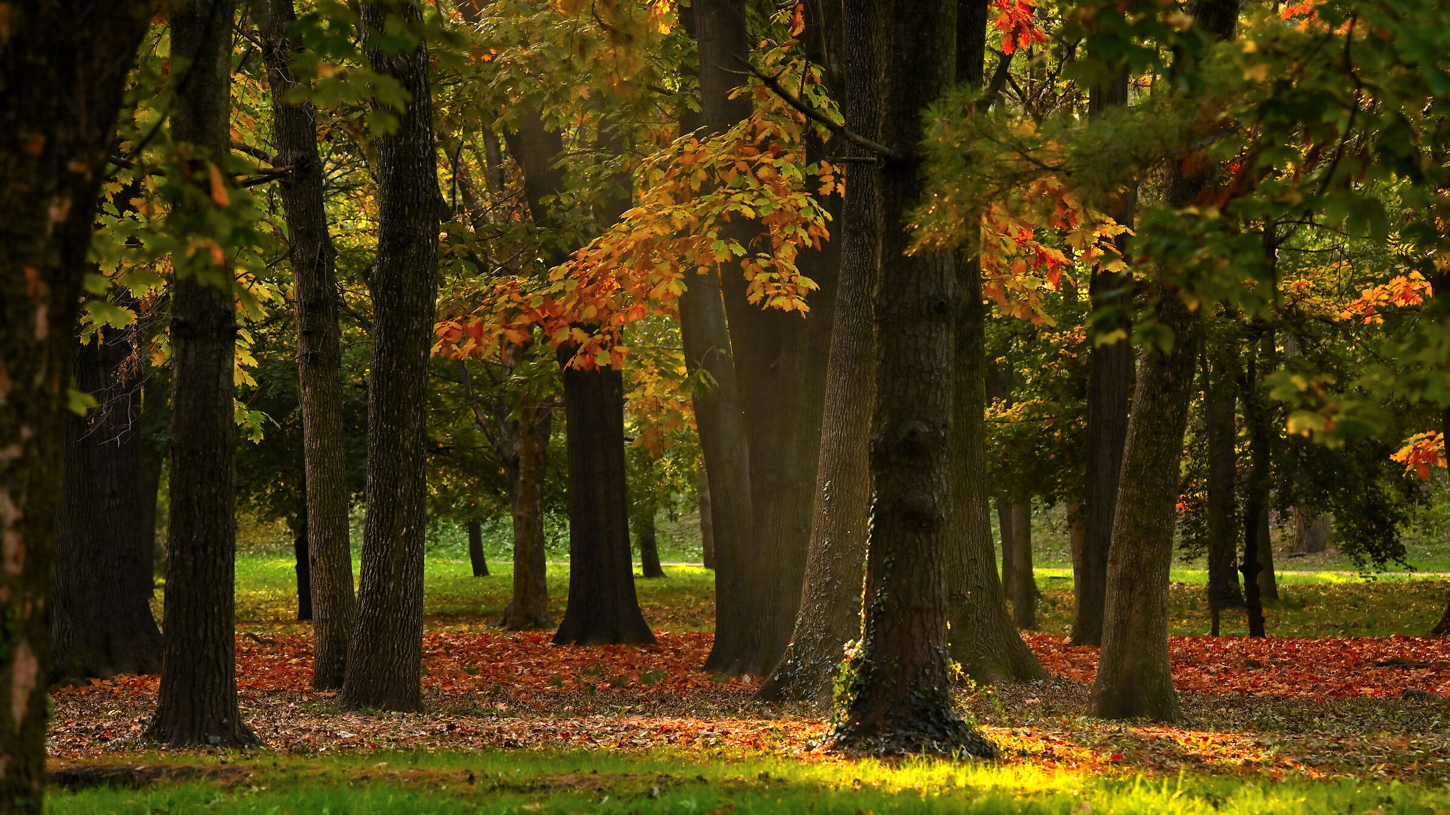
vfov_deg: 5.9
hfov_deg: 10.5
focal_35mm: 205
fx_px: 7881
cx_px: 723
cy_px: 335
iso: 1250
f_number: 9
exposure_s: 1/200
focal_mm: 195
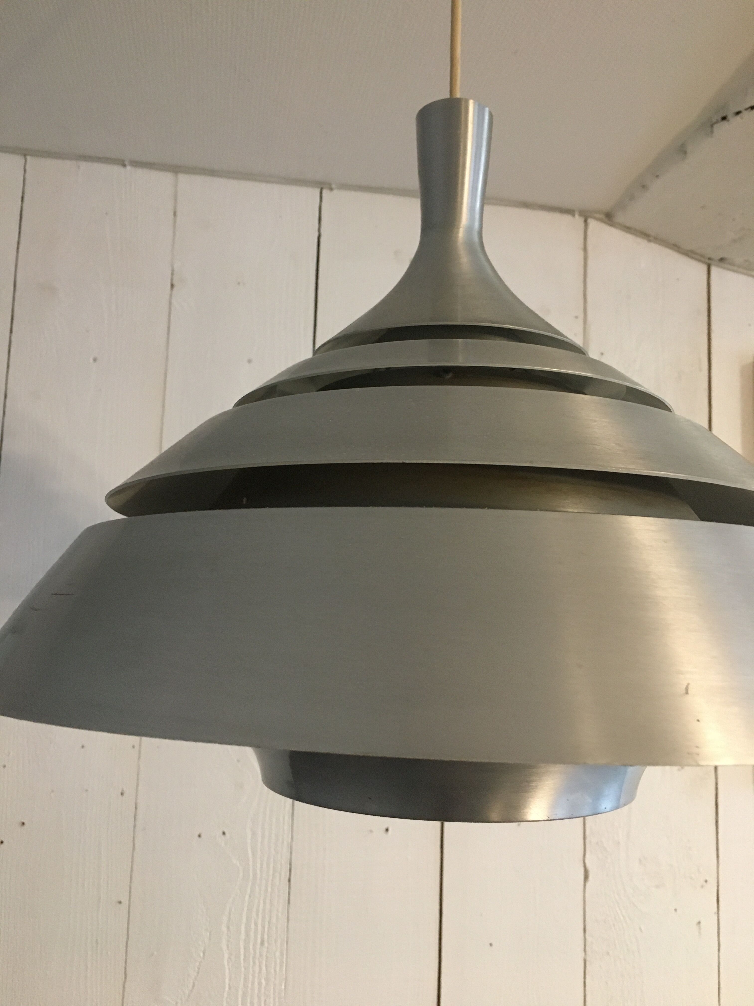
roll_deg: -1.9
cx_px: 377
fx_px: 842
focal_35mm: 29
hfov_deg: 48.2
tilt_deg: +8.4
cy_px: 503
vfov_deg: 61.7
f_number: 2.2
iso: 200
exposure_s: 1/33
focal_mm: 4.15
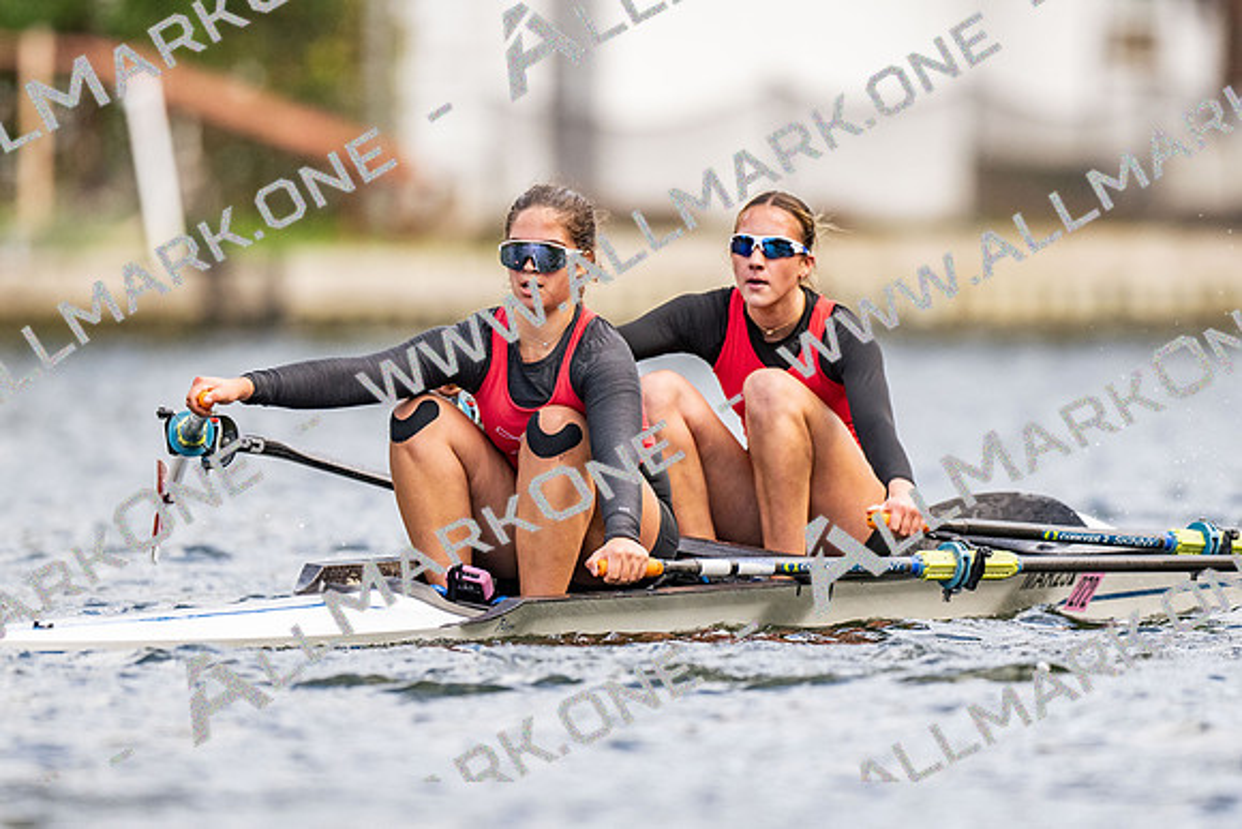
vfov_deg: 1.5
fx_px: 31072
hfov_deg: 2.3
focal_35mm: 900
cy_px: 414
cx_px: 621
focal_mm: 600
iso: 560
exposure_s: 1/2500
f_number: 4
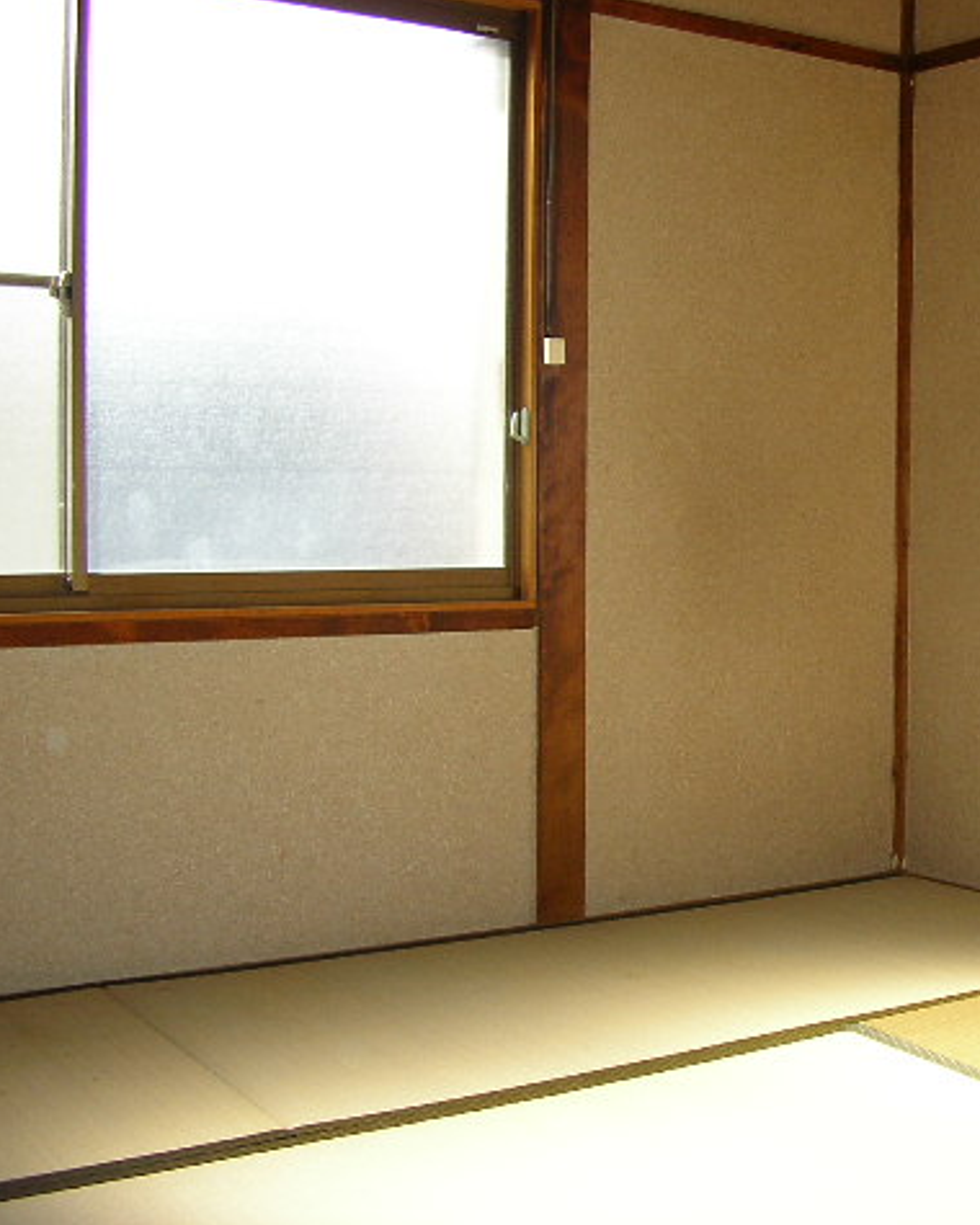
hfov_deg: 29.6
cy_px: 611
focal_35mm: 50
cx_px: 774
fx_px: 1813
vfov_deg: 37.3
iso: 71
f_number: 2.9
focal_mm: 5.8
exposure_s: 1/135
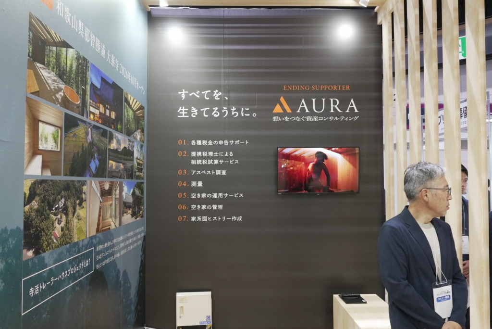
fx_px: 424
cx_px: 246
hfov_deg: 60.3
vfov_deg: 42.4
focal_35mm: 31
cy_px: 164
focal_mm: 21
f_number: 6.3
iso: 1600
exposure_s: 1/40
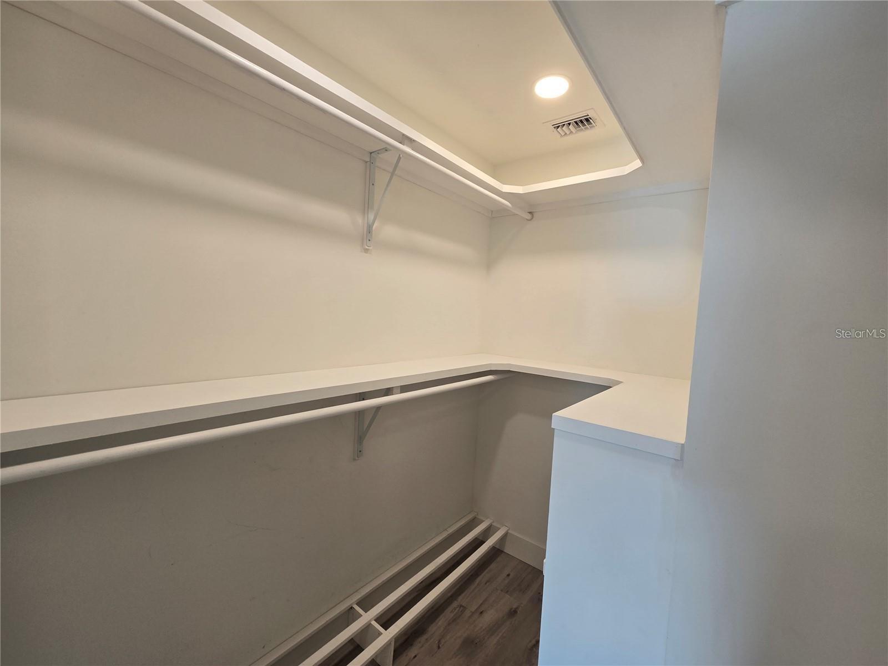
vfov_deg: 89.9
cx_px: 444
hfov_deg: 106.2
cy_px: 333
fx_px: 333
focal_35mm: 13
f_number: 2.2
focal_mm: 2.2
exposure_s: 1/62
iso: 50
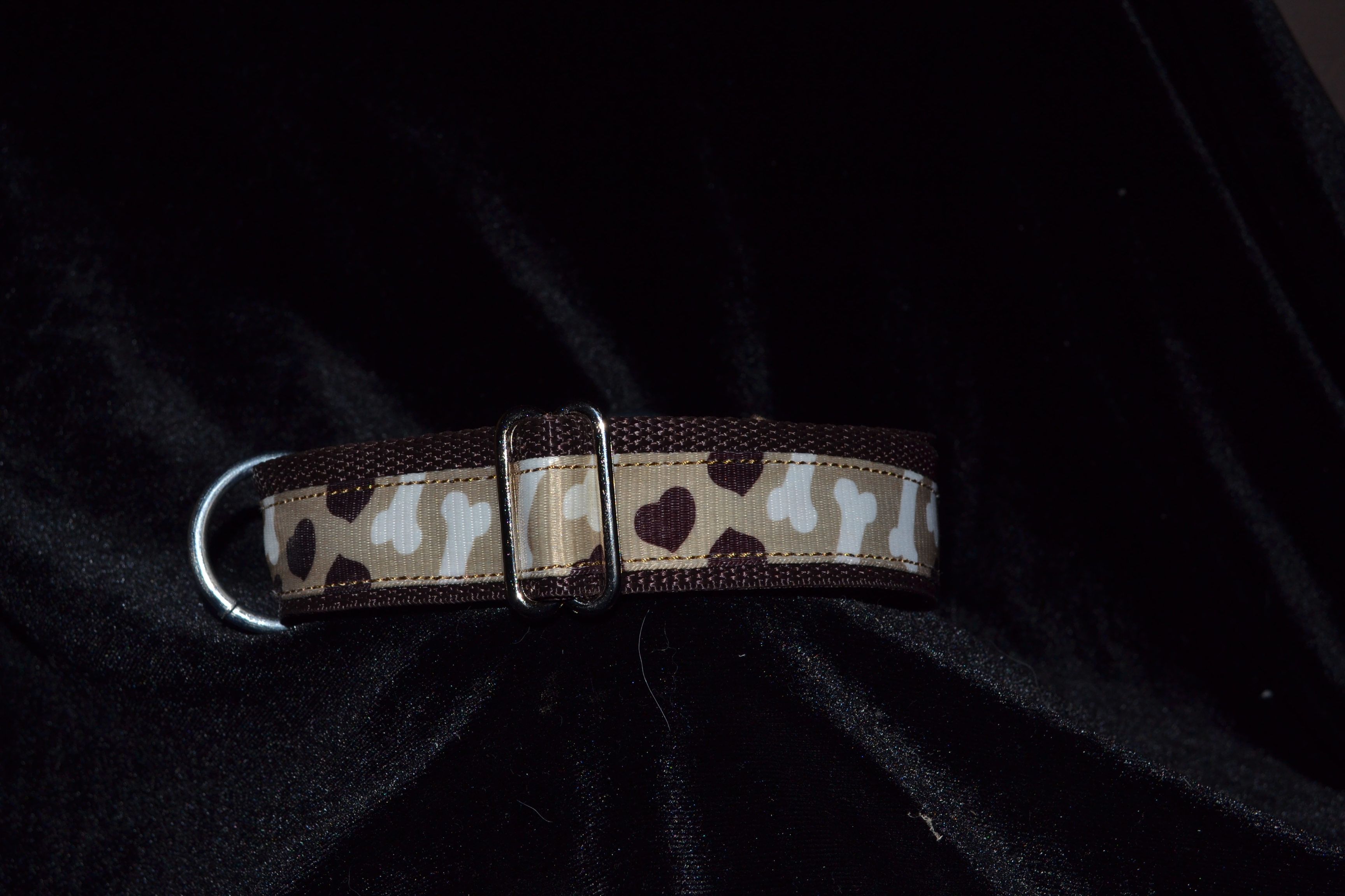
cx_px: 672
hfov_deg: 43.6
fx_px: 1681
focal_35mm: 45
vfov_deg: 29.9
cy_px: 448
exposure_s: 1/60
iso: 100
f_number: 8
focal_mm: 30
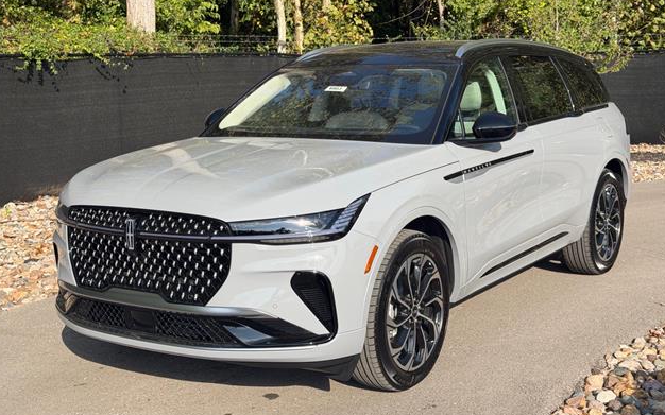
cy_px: 192
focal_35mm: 52
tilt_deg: -7.9
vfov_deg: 24.9
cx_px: 330
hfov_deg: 38.9
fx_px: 942
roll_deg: -0.9
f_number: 1.78
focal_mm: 6.76
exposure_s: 1/3096
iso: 64
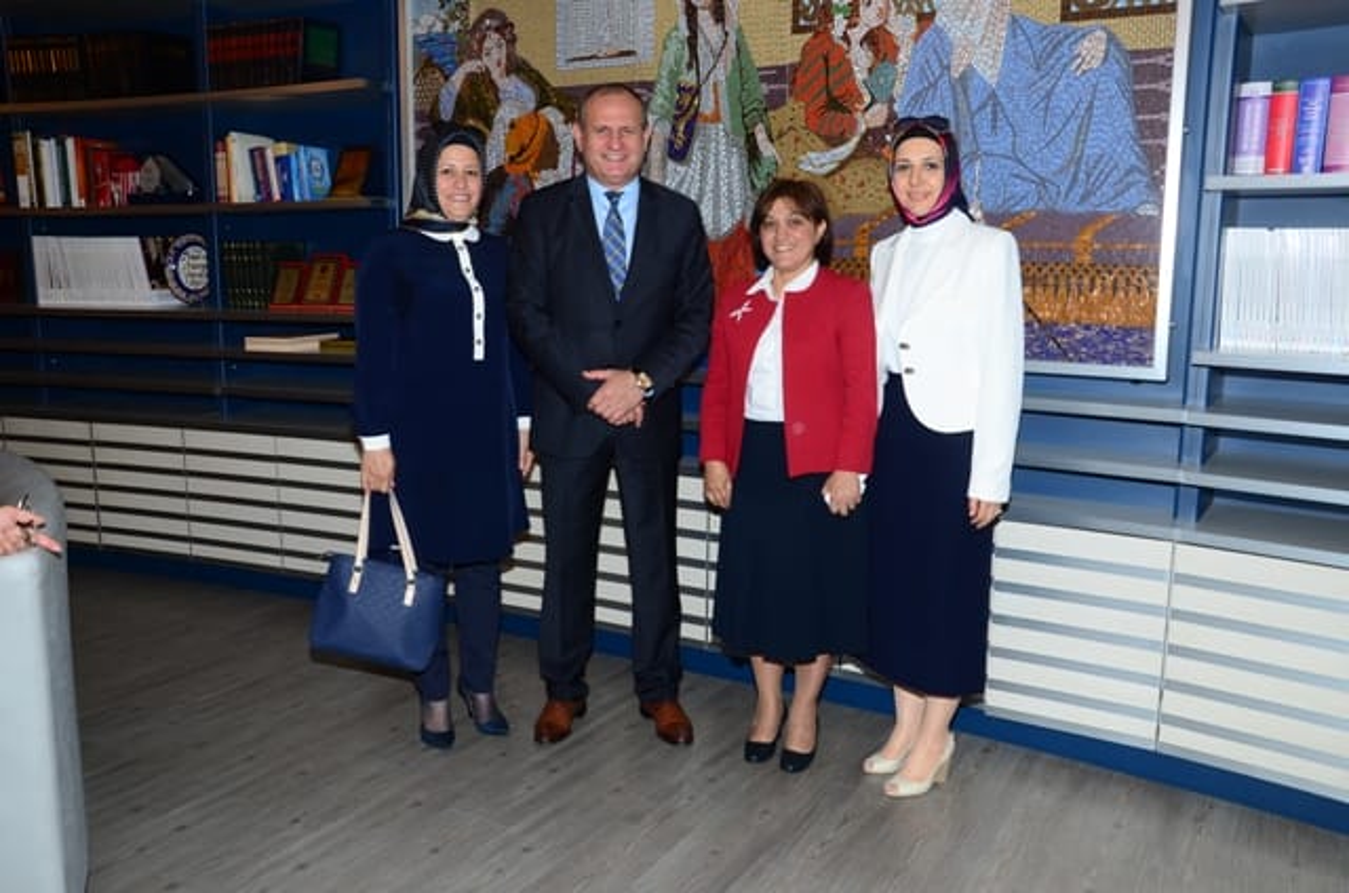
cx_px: 674
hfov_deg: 59.6
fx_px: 1178
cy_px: 446
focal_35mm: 32
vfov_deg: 41.5
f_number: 5.6
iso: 400
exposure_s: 1/60
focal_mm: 21
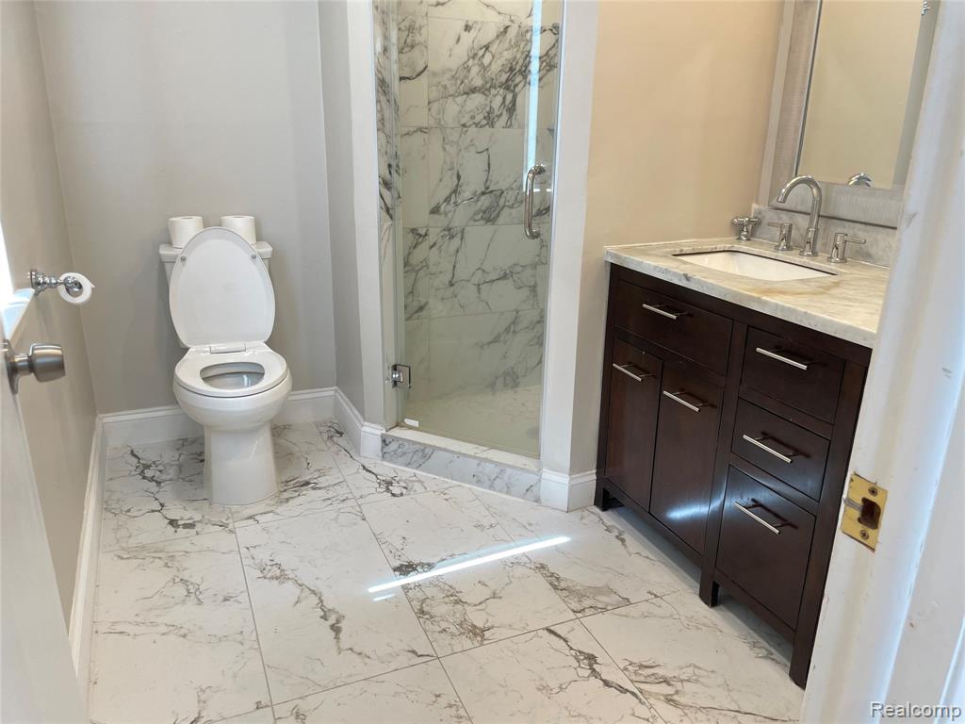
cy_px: 362
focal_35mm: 26
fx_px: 725
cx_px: 482
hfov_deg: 67.3
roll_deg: -1.4
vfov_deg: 53.1
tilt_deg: -19.4
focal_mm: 4.2
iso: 64
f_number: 1.6
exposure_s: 1/60
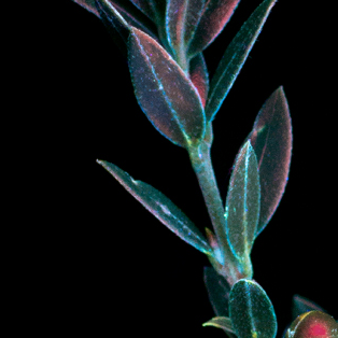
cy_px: 496
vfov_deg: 6.6
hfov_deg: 6.7
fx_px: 2872
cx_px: 413
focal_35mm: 260
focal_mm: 50
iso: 400
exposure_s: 20
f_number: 10
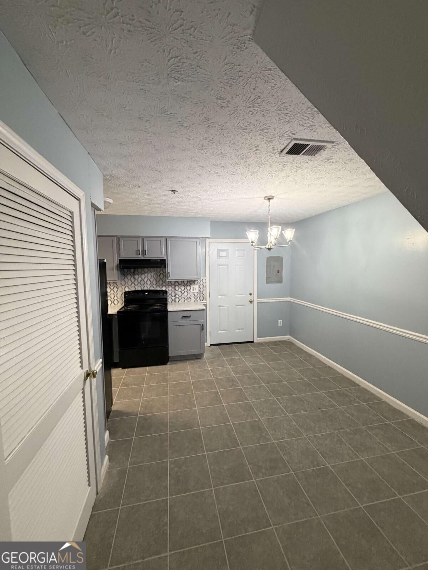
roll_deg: +0.6
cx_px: 214
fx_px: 231
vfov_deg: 102.1
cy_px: 285
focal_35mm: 14
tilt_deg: -5.3
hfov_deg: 85.7
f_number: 2.2
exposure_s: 1/60
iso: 320
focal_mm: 2.22
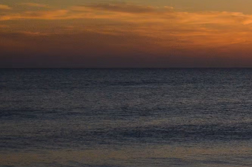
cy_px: 62
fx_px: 929
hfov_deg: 14.1
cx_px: 417
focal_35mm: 133
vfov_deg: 10.3
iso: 800
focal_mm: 24
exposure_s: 1/2500
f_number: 4.5
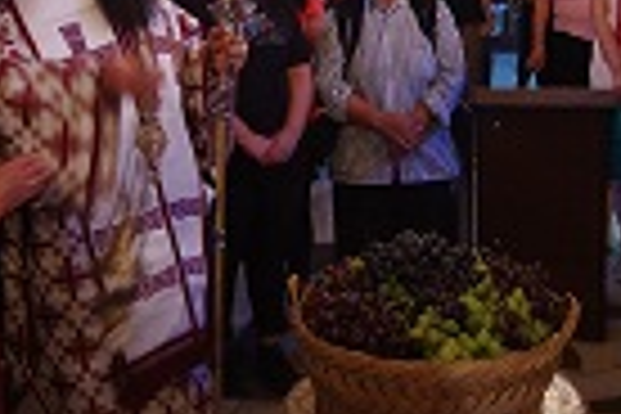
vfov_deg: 20.9
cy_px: 144
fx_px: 1121
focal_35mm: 65
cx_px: 396
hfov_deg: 30.8
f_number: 4
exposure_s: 1/25
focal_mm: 10
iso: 1600
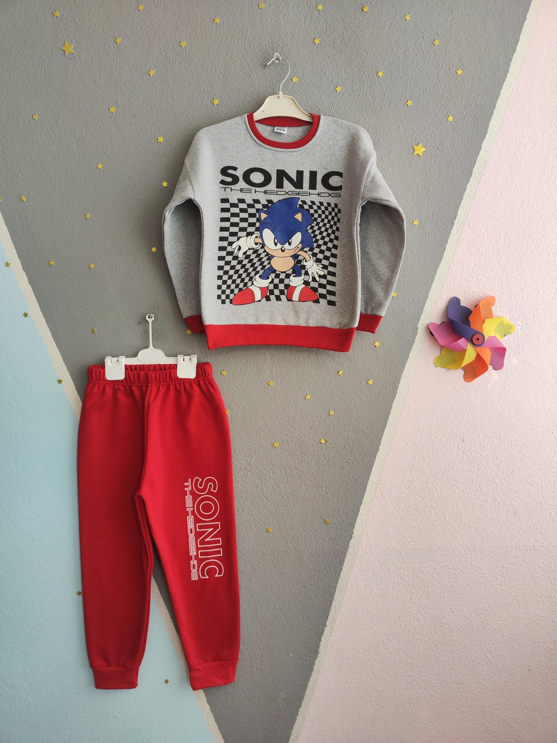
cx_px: 278
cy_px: 372
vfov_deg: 71.6
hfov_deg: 56.8
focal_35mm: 24
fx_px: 515
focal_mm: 5.59
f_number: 1.88
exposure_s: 1/52.4
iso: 246
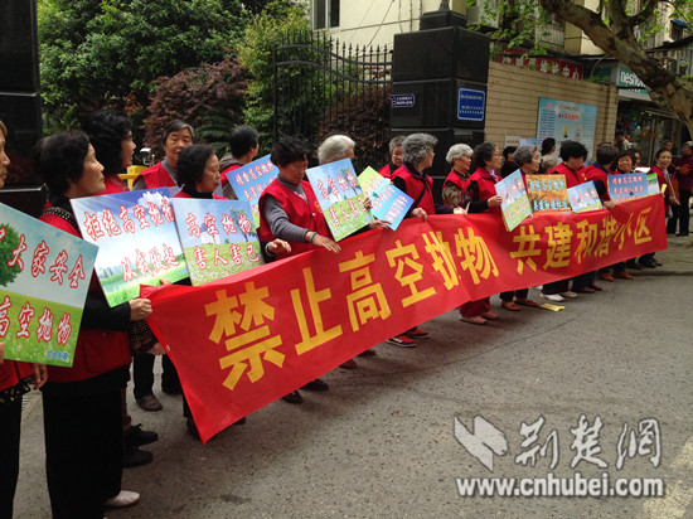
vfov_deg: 42.9
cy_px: 260
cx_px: 346
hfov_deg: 55.4
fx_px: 660
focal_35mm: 33
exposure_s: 1/120
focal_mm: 4.12
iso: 80
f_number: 2.4
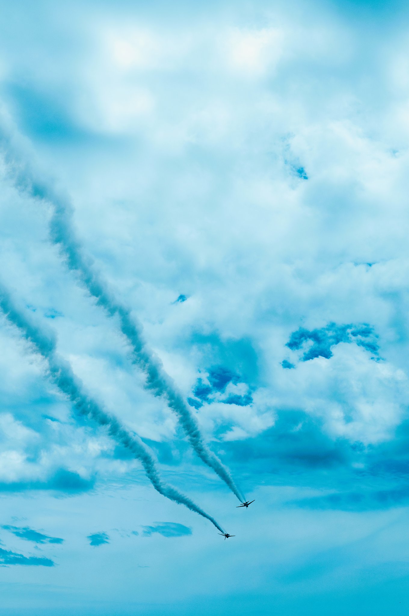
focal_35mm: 67
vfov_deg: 30.1
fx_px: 1145
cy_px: 308
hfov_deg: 20.3
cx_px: 204
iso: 100
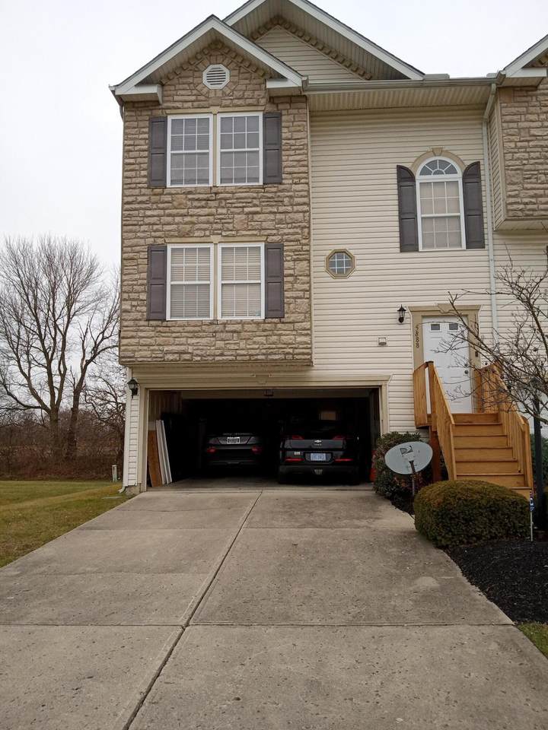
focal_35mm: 28
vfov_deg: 63.4
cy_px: 365
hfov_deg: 49.7
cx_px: 274
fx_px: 591
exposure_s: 1/222
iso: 116
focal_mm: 3.71
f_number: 2.2
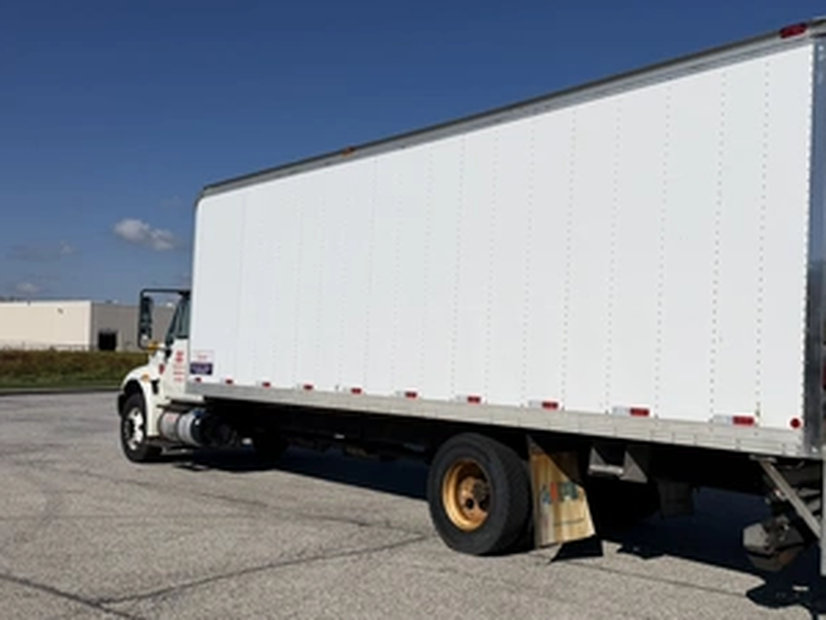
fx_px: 764
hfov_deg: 56.1
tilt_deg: +1.5
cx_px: 523
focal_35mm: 32
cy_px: 344
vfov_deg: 44.1
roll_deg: -2.3
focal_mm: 6.76
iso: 100
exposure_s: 1/22727
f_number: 1.78
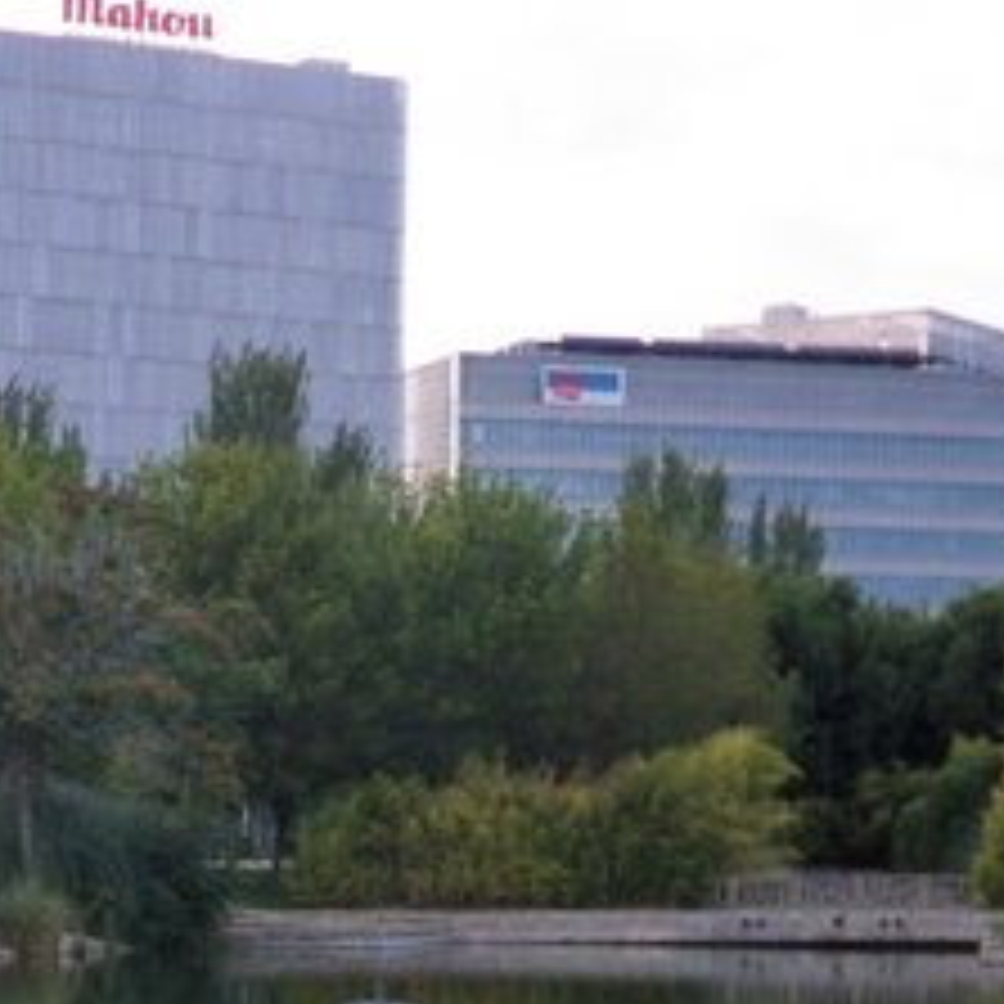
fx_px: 3741
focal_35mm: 114
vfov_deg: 14.7
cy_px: 1243
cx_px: -9
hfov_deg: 15.0
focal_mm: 6.3
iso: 250
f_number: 3.5
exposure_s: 1/30
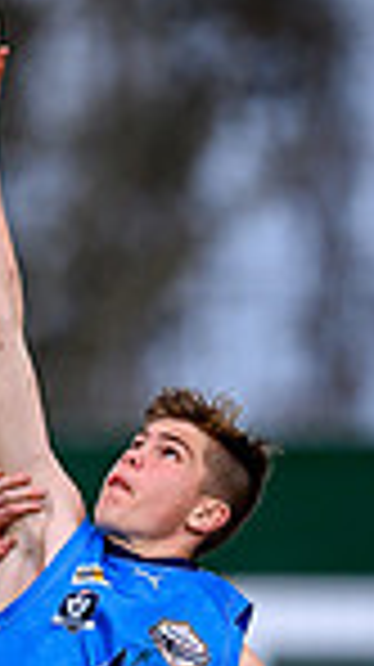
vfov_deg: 0.9
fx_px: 43116
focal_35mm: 2440
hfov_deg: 0.5
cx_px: 164
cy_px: 830
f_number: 4
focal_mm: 500
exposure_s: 1/1600
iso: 320
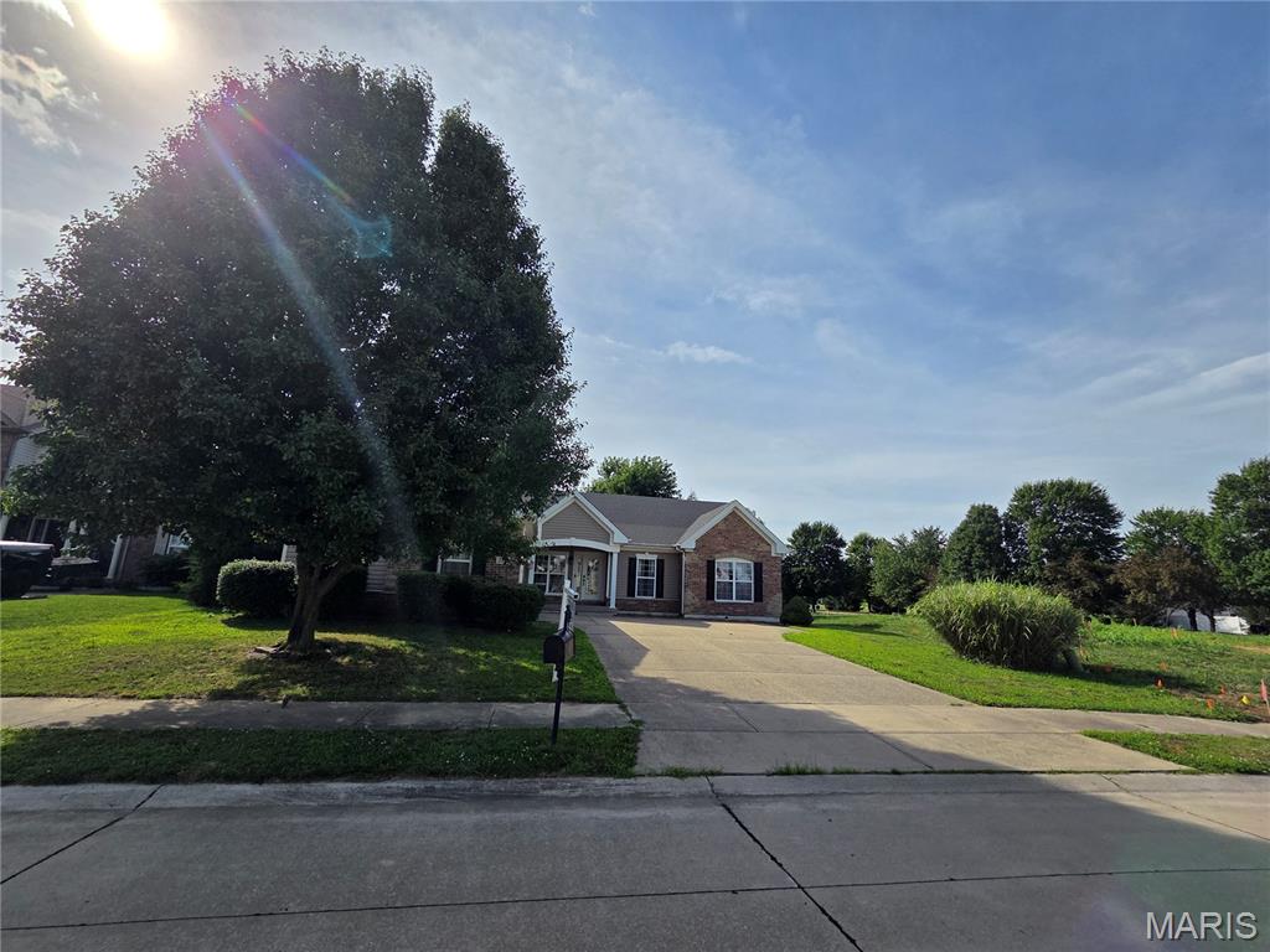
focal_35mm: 13
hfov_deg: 106.2
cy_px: 476
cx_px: 635
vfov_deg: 89.9
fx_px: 477
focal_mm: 2.2
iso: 50
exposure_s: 1/3418
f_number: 2.2
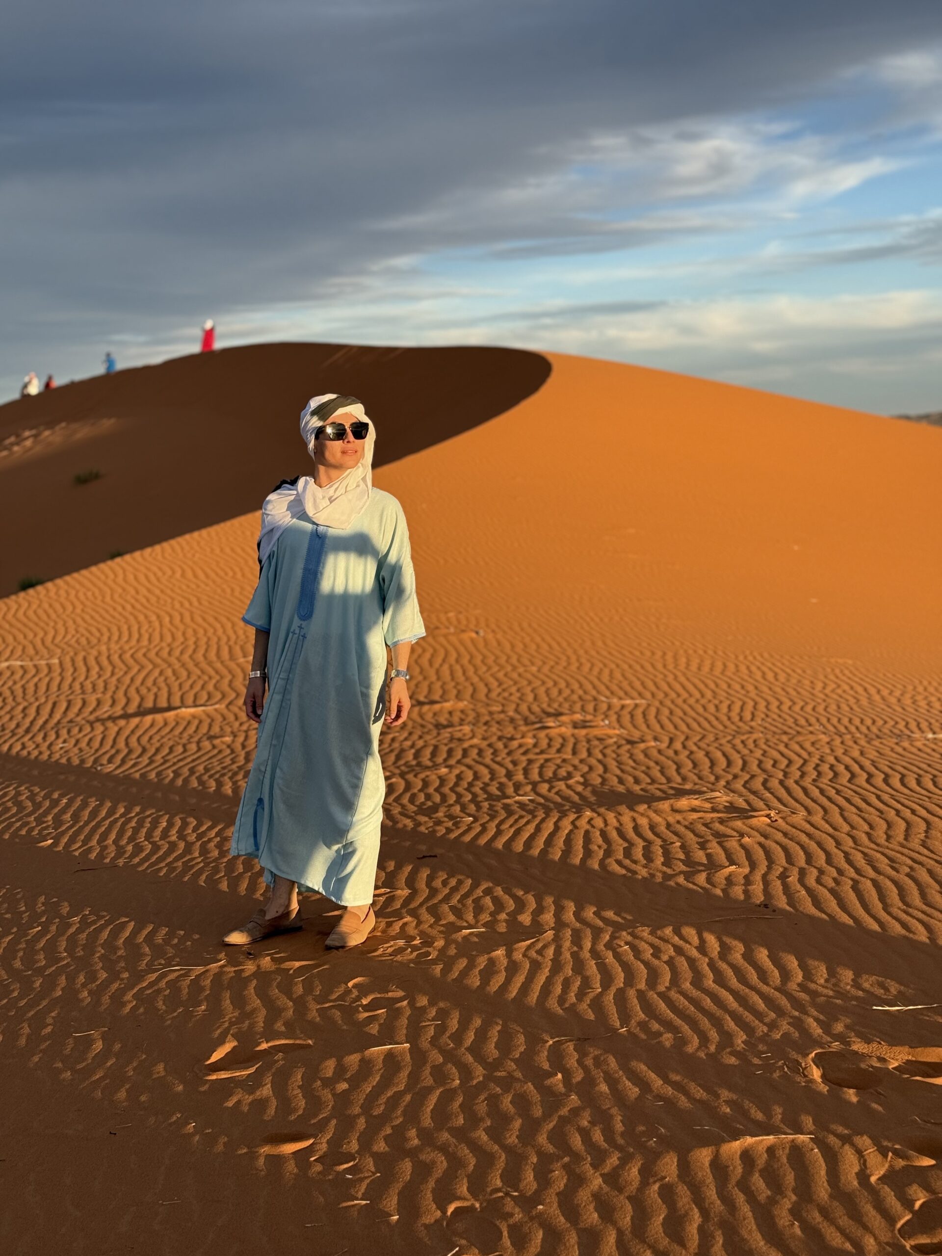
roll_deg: +2.2
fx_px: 1742
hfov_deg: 30.3
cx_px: 471
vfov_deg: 39.7
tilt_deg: -5.8
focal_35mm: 48
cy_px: 628
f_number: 1.78
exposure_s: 1/1715
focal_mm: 6.76
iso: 80
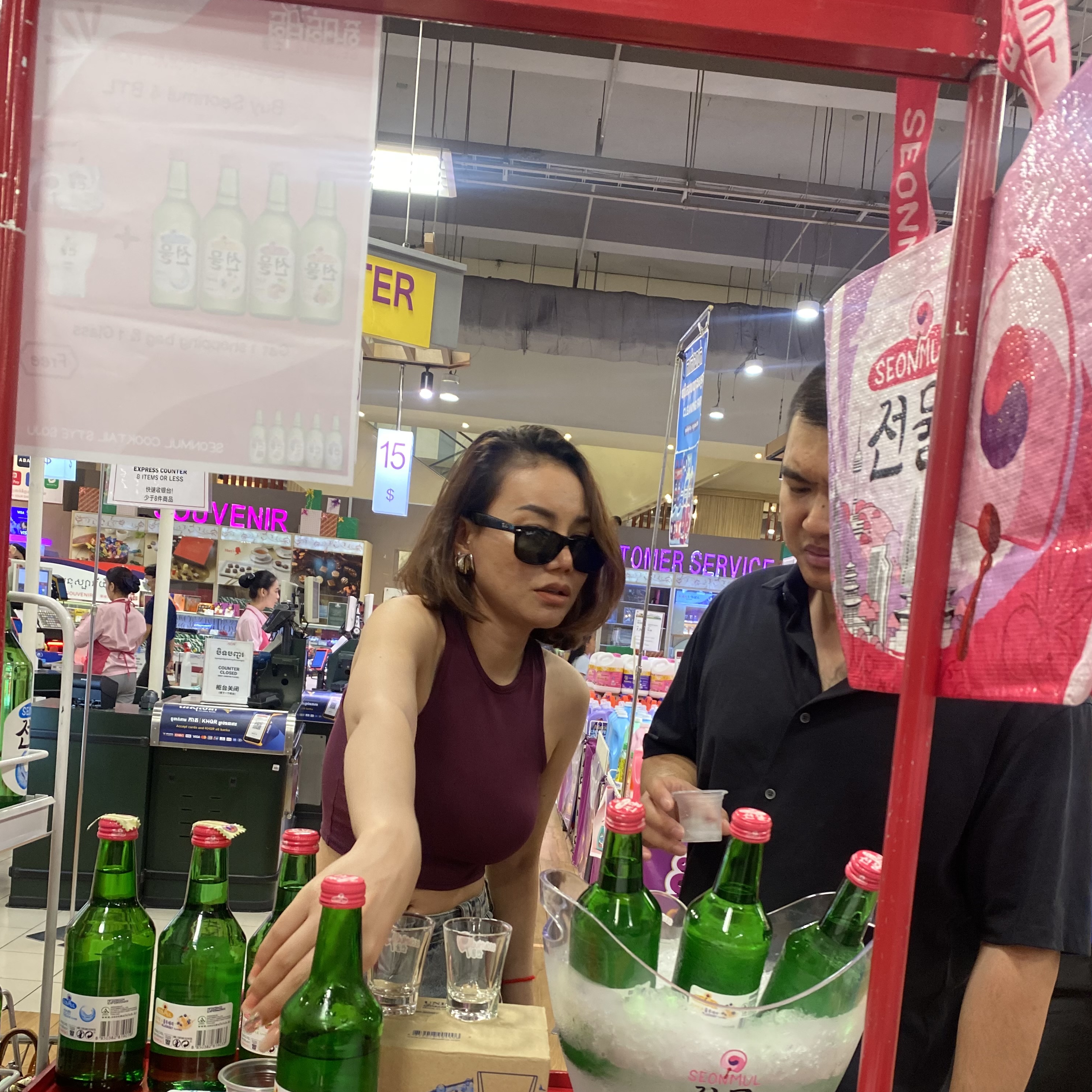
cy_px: 712
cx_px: 550
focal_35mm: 31
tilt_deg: -3.1
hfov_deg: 52.5
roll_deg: -4.4
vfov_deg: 51.7
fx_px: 1106
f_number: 1.8
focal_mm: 4.25
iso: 160
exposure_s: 1/50
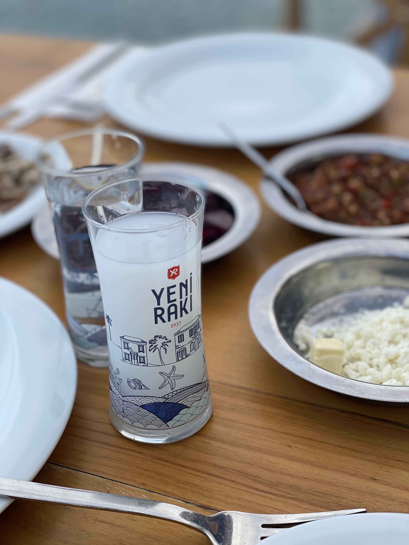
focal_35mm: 52
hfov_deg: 28.0
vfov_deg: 36.8
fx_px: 819
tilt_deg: -31.5
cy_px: 272
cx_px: 204
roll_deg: +2.7
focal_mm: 6
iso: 20
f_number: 2
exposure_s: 1/201
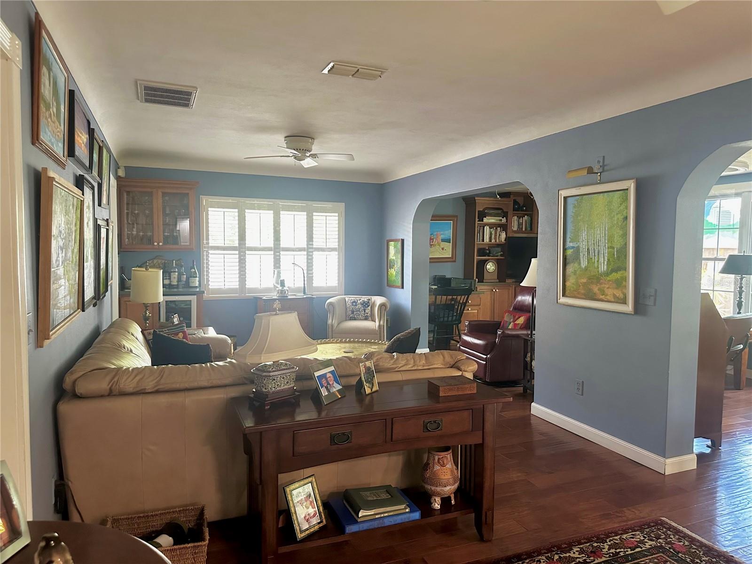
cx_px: 376
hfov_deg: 71.6
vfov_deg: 56.8
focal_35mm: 24
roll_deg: +0.1
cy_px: 282
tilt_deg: -3.0
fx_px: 521
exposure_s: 1/60
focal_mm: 6.86
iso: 500
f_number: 1.78
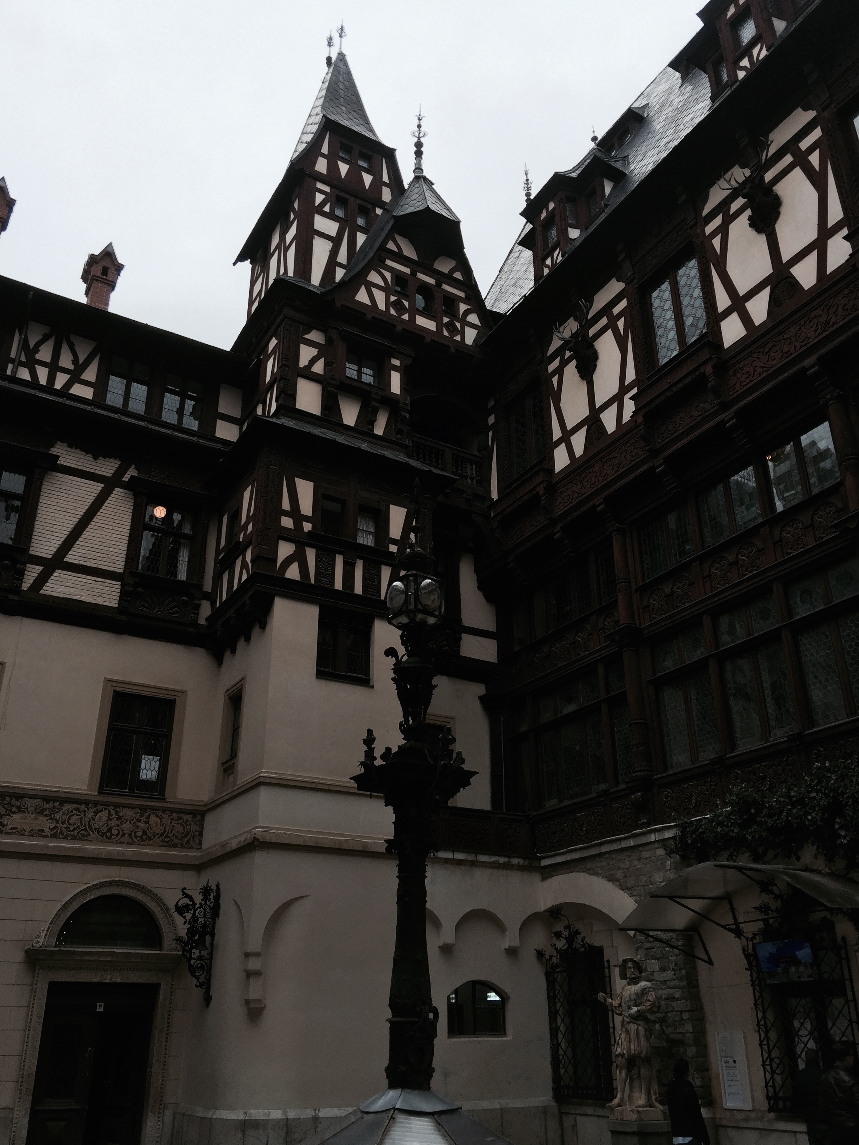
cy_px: 572
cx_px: 430
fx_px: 960
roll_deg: +1.2
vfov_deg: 61.7
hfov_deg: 48.2
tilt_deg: +26.5
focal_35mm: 29
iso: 32
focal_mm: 4.15
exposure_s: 1/488
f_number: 2.2
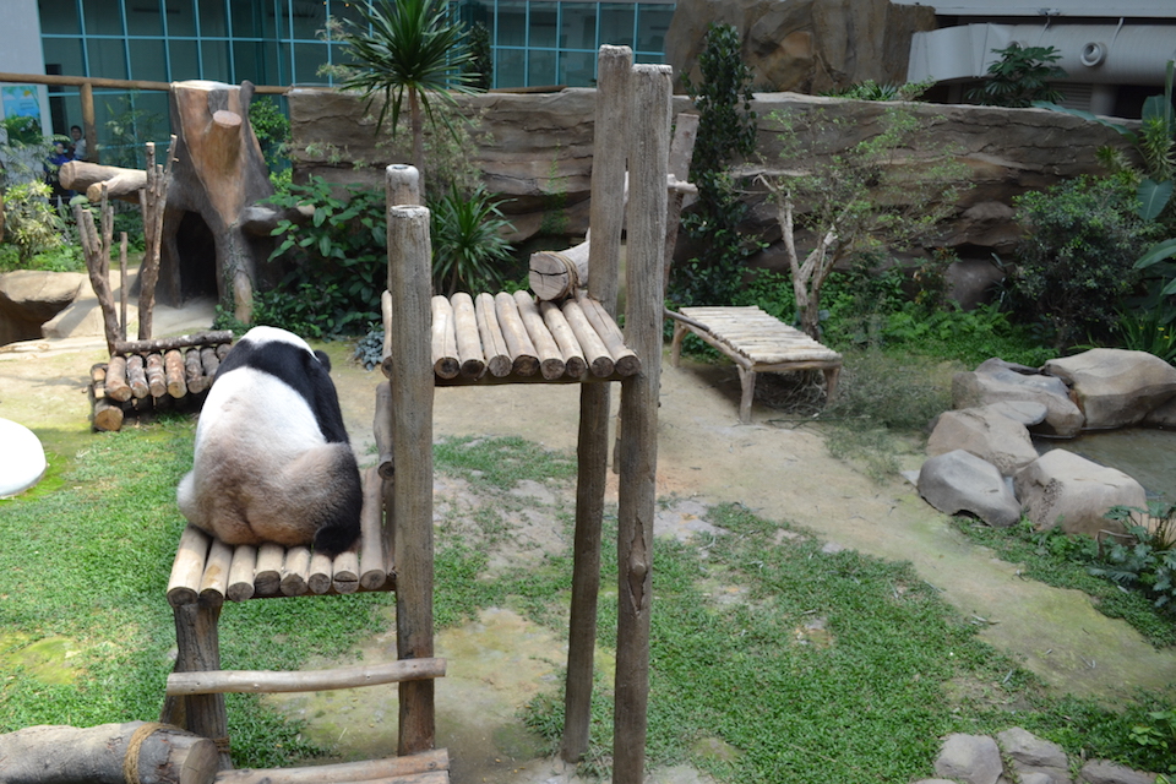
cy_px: 392
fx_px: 1078
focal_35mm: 33
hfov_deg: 57.2
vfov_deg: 40.0
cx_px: 588
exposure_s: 1/125
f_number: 5.6
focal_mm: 22
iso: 280
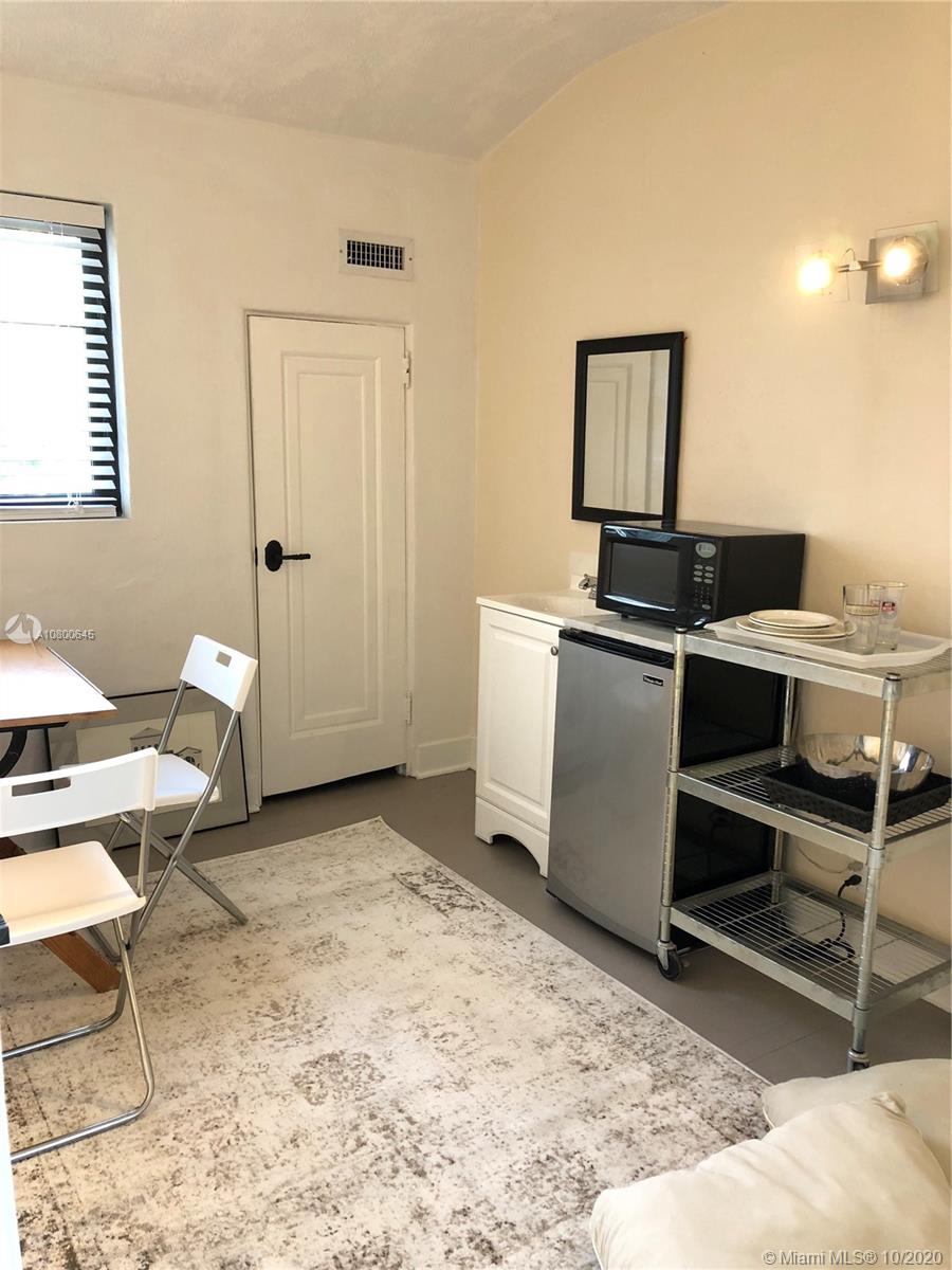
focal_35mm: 28
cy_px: 635
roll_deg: +0.0
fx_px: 1027
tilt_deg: -11.2
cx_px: 476
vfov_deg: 63.4
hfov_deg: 49.7
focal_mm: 3.99
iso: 40
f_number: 1.8
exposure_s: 1/15
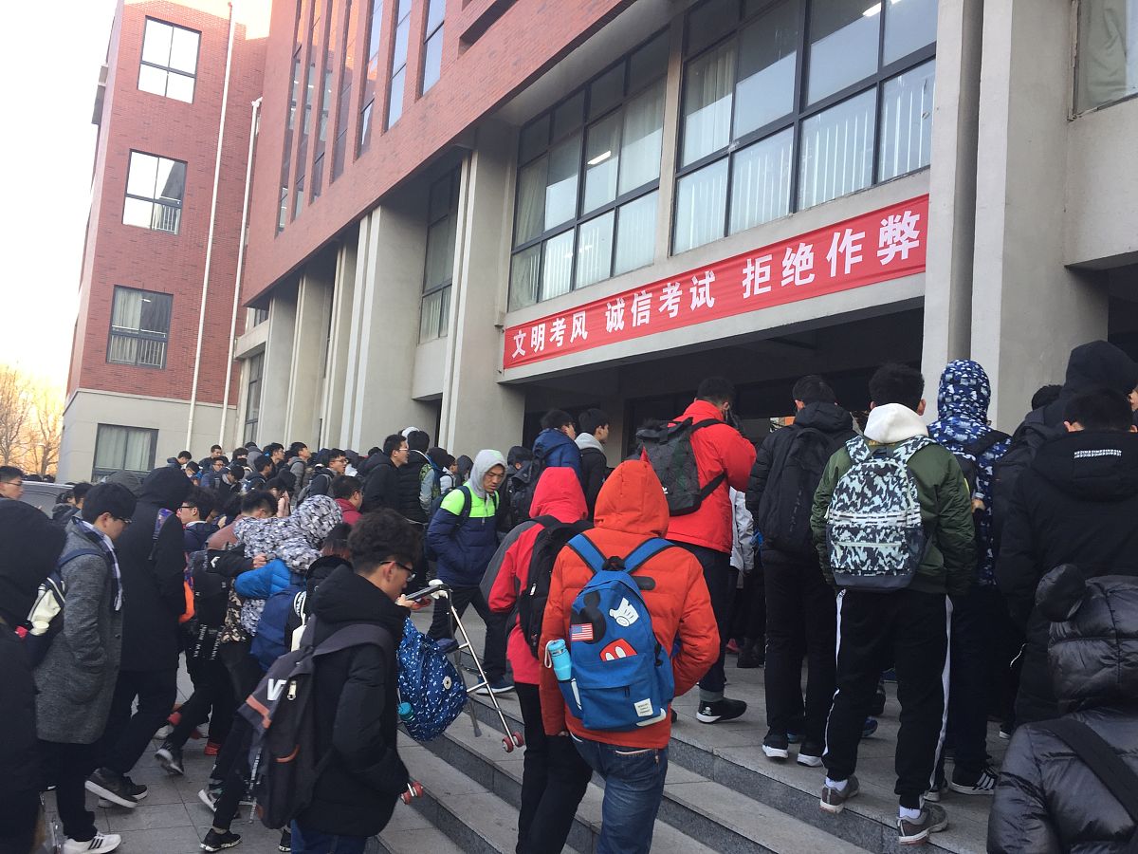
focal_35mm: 29
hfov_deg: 61.7
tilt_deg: +4.0
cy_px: 427
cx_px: 569
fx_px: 953
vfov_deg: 48.2
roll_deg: -3.0
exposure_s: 1/111
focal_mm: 4.15
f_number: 2.2
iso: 32
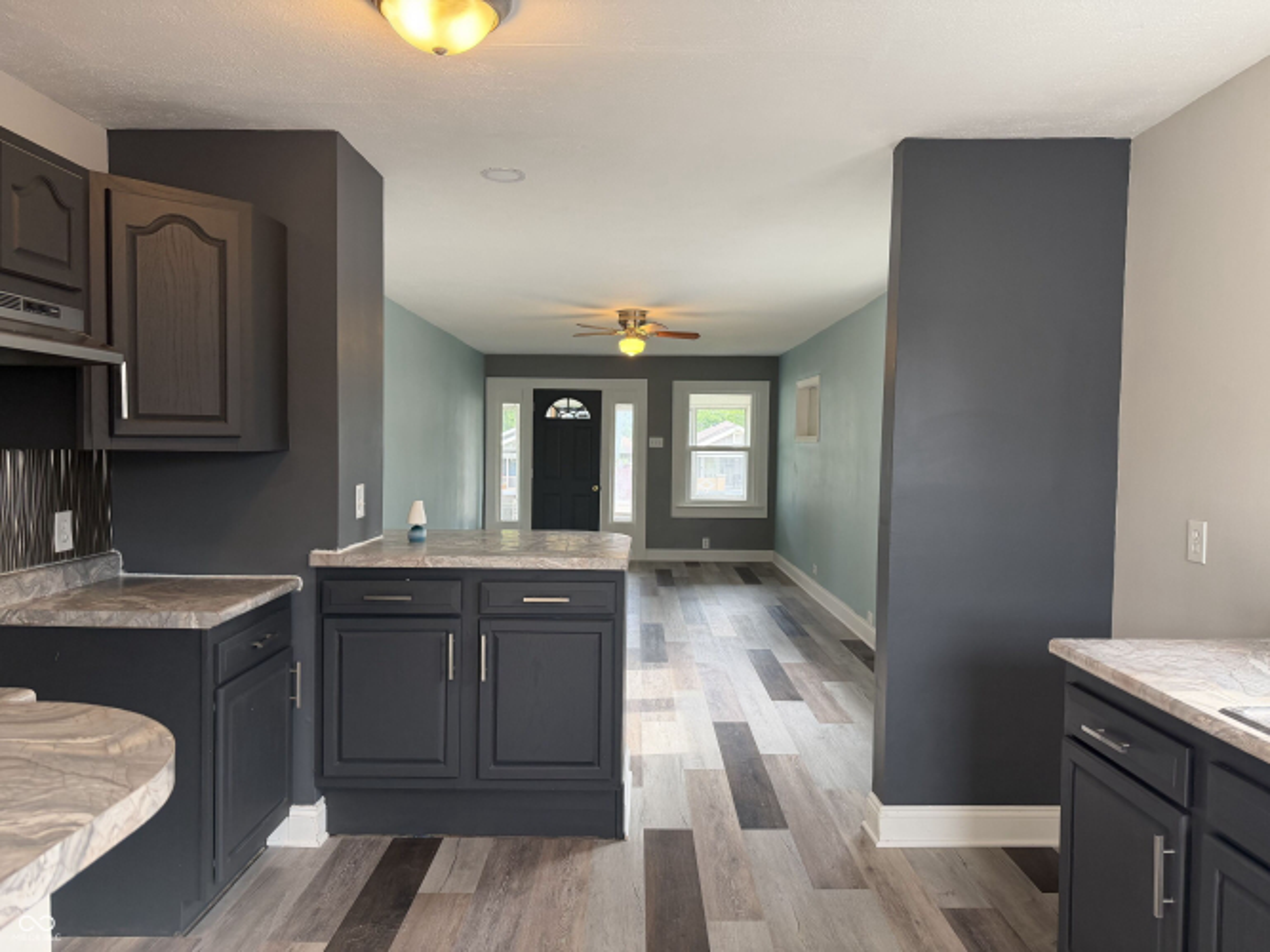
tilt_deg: -2.3
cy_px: 476
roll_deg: -0.2
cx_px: 635
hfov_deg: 71.6
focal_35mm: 24
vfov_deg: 56.8
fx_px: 880
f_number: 1.78
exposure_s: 1/120
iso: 200
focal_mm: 6.76
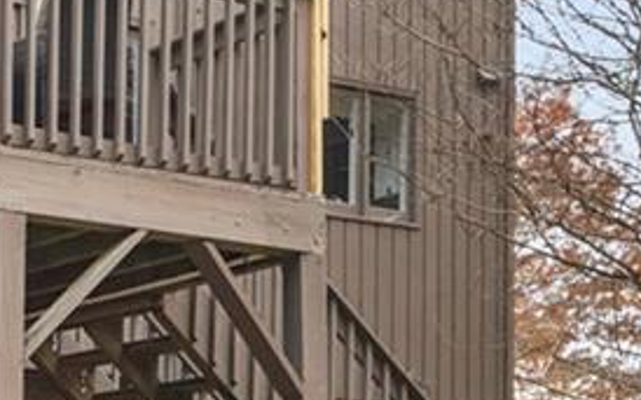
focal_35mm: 100
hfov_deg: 17.8
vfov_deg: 12.9
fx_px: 1745
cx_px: -421
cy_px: 15
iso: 125
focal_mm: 17.5
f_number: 8
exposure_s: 1/30
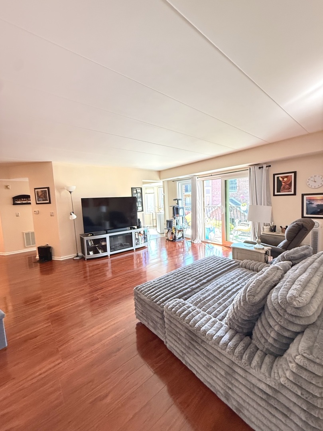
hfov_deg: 85.7
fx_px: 174
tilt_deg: -3.4
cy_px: 216
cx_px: 162
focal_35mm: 14
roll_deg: +1.9
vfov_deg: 102.1
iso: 500
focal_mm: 2.22
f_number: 2.2
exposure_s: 1/60
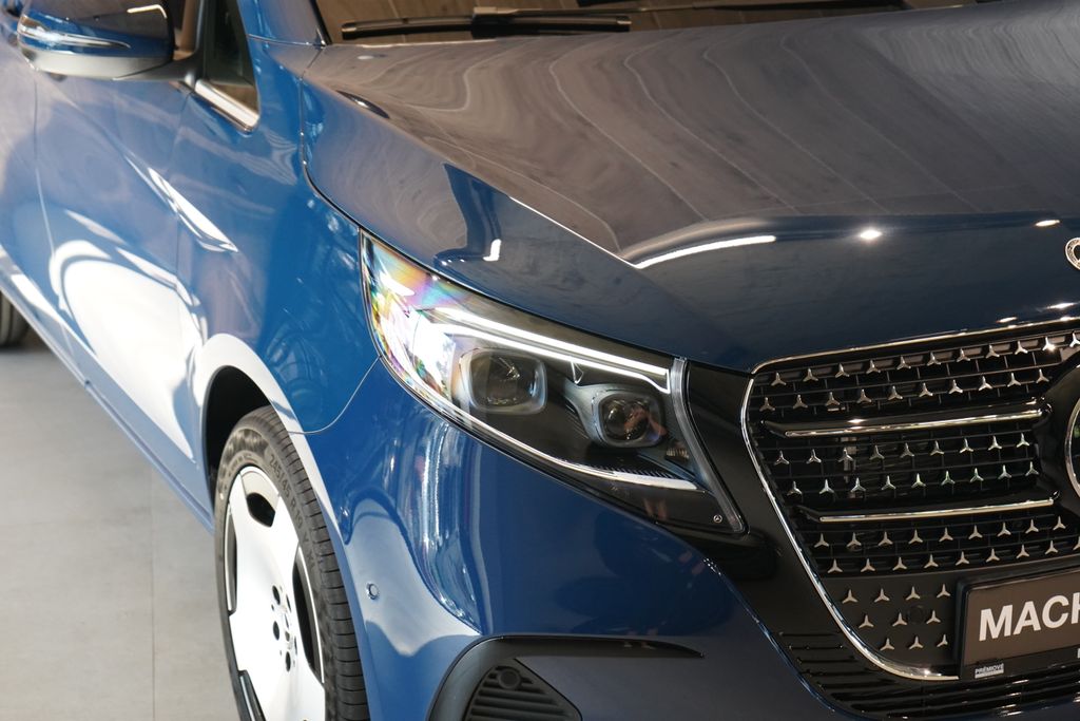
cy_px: 360
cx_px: 540
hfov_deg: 28.8
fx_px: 2100
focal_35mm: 70
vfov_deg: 19.5
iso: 4000
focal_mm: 70
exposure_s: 1/160
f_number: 5.6
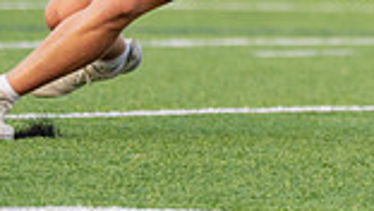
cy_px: -191
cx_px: 783
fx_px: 6837
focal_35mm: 689
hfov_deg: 3.1
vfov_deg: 1.8
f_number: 2.8
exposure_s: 1/1250
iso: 320
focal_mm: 135
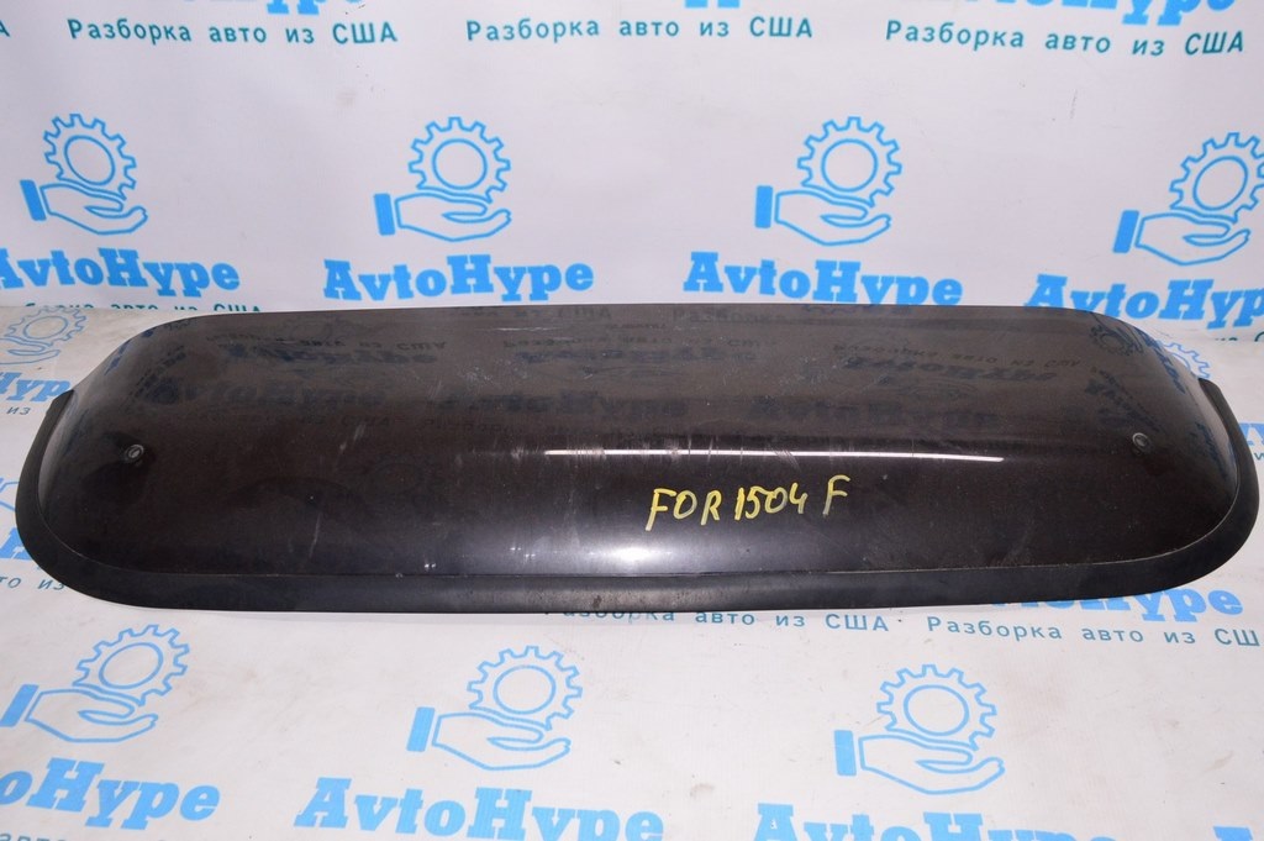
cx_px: 632
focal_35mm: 33
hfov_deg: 57.3
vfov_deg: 39.9
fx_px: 1158
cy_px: 420
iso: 1600
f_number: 8
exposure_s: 1/160
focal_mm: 22
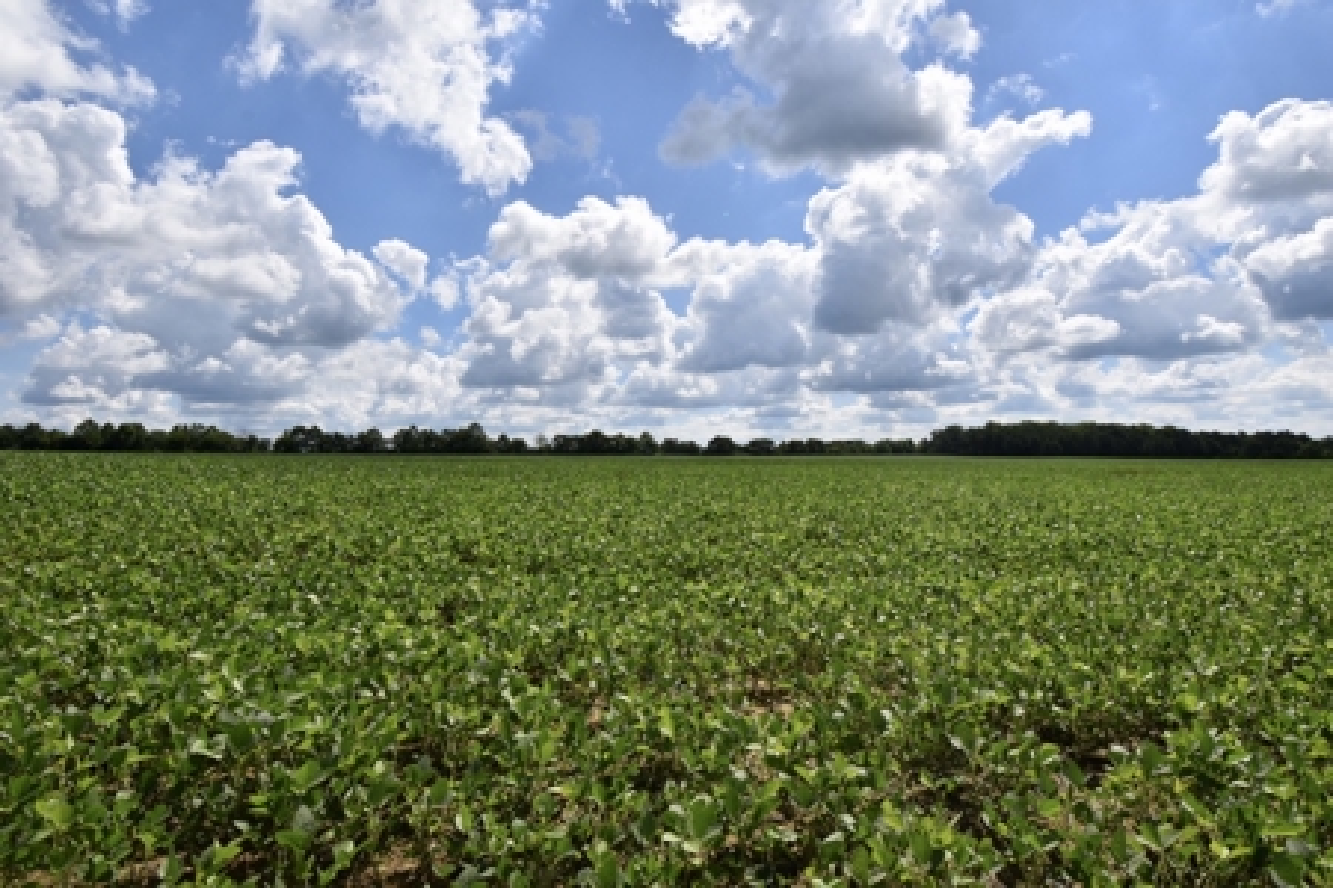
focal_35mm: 20
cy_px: 444
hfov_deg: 85.4
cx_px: 666
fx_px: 722
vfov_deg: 63.2
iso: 100
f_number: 14
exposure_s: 1/200
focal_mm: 13
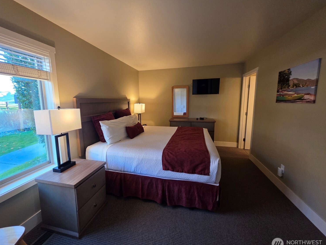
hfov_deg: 101.9
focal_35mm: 14
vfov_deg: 85.7
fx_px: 132
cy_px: 121
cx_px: 153
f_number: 1.9
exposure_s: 1/120
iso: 250
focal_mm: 2.2
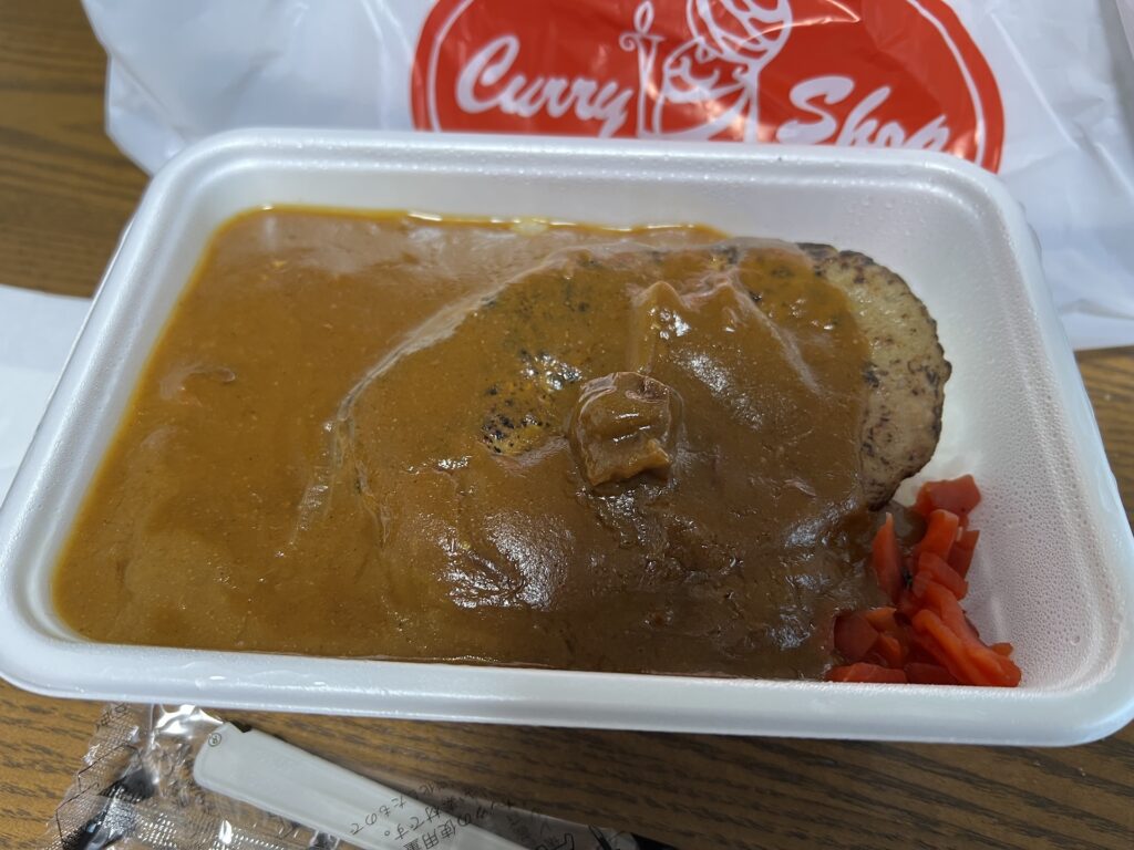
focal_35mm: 26
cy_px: 425
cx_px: 567
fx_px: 852
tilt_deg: -56.0
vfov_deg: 53.1
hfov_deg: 67.3
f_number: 1.5
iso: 200
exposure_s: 1/60
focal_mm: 5.7
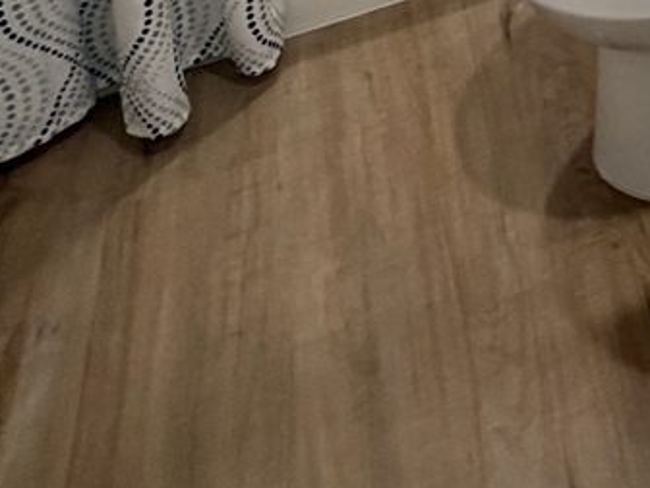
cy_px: -536
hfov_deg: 25.3
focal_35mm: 60
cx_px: 946
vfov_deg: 16.8
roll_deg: +0.6
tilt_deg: -12.3
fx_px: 1127
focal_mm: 2.22
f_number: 2.2
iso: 250
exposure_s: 1/60
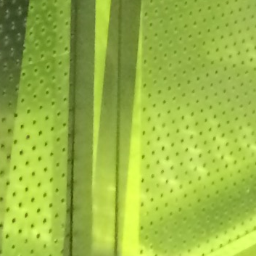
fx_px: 1983
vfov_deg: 7.1
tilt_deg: -0.5
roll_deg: -0.2
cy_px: -302
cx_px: -439
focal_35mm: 237
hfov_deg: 6.8
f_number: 2.2
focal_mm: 4.15
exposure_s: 1/24
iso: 320
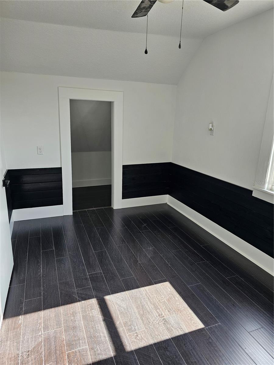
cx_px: 137
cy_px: 182
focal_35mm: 23
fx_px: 243
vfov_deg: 73.9
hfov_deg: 58.9
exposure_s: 1/120
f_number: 1.7
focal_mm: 6.3
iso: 50
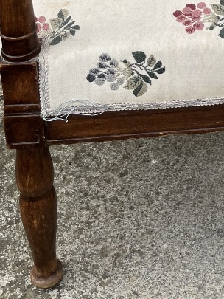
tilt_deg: -18.4
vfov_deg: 22.0
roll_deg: +1.7
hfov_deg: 18.5
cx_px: 240
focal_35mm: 77
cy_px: -118
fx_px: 664
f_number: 1.6
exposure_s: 1/1923
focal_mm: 5.1
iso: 50
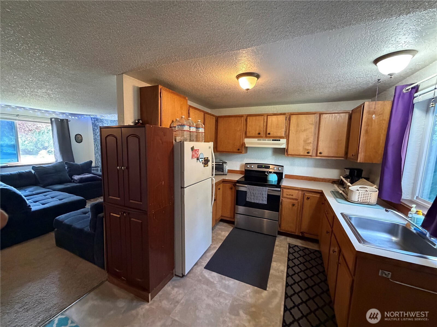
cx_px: 218
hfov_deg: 102.1
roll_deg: -1.0
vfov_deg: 85.7
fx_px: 177
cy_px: 164
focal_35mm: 14
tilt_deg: -7.3
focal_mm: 2.22
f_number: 2.2
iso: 800
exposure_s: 1/60
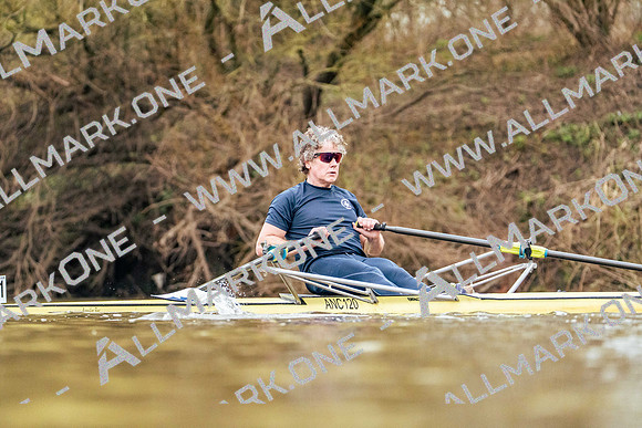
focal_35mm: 374
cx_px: 321
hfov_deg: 5.5
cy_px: 214
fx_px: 6671
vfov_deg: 3.7
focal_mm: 374
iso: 8000
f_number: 6.3
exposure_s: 1/1600
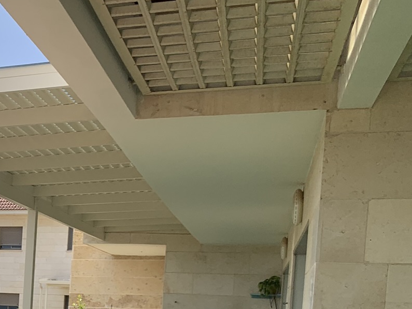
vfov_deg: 20.7
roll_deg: -2.7
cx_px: -91
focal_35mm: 67
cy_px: 356
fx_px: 797
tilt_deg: -3.4
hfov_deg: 25.7
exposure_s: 1/2481
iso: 25
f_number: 1.8
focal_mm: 4.25
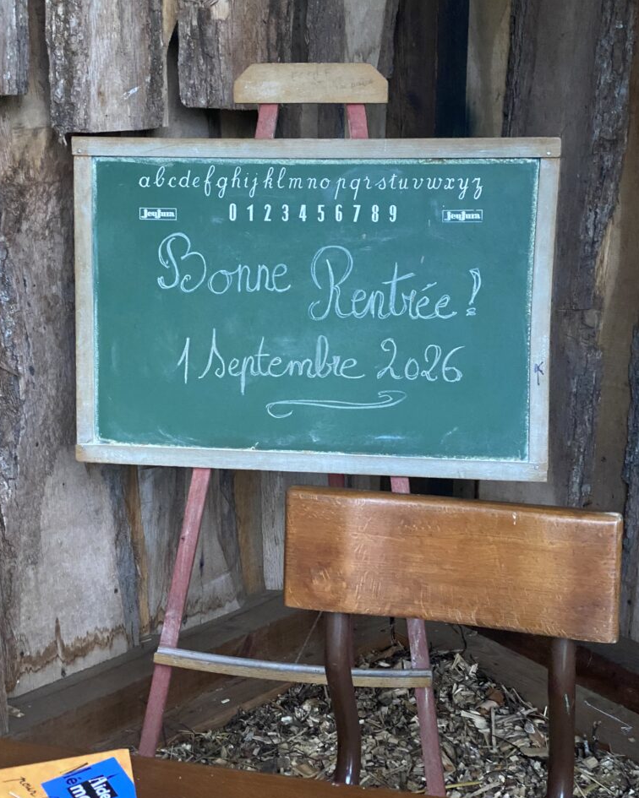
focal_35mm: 55
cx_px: 317
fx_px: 1300
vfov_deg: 34.1
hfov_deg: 27.6
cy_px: 417
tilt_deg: -20.0
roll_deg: -0.9
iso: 800
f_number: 2
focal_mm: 6
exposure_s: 1/30
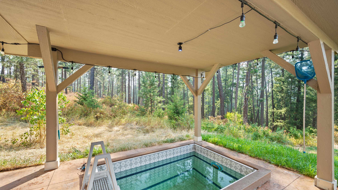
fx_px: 134
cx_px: 168
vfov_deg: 70.5
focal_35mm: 15
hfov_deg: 103.0
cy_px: 95
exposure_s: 1/8
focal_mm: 14
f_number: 8
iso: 100
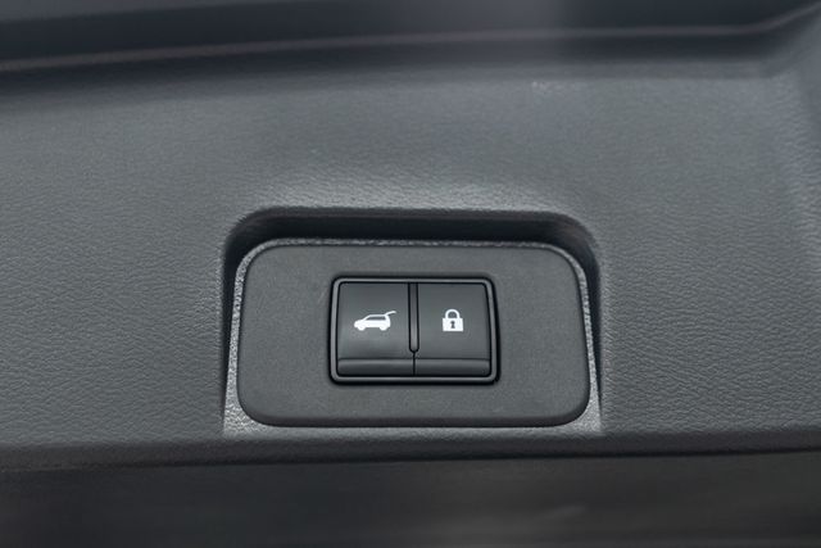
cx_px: 410
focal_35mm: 42
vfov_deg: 31.9
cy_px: 274
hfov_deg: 46.4
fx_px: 958
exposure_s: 1/40
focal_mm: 28
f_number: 3.2
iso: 640
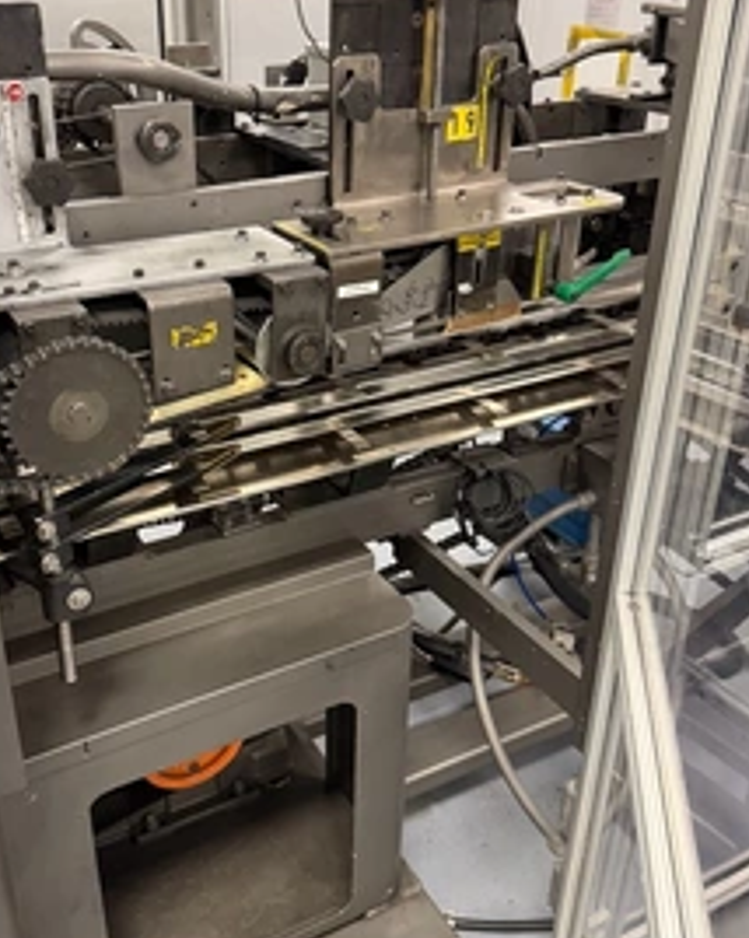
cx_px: 276
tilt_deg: -27.3
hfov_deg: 41.8
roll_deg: +0.5
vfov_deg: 51.6
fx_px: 971
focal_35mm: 35
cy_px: 458
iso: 640
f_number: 1.78
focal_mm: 6.76
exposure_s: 1/60
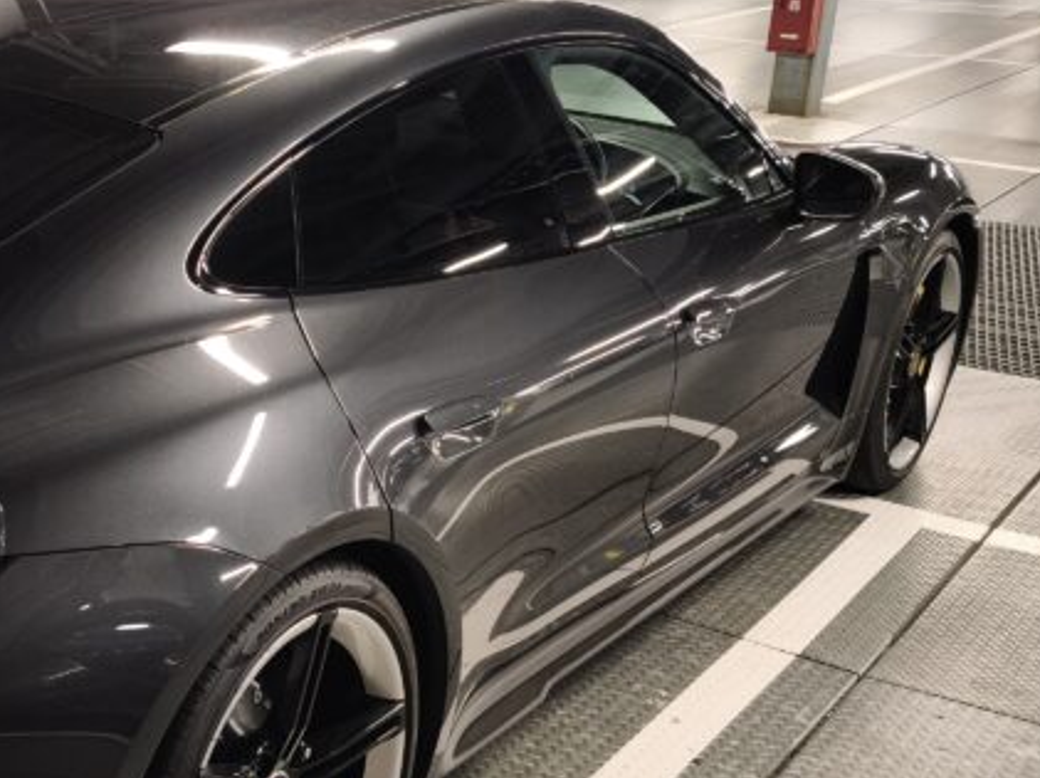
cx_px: 89
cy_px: 491
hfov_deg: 32.5
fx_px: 1681
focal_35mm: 56
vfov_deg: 26.0
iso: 400
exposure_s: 1/50
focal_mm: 6.57
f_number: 1.6
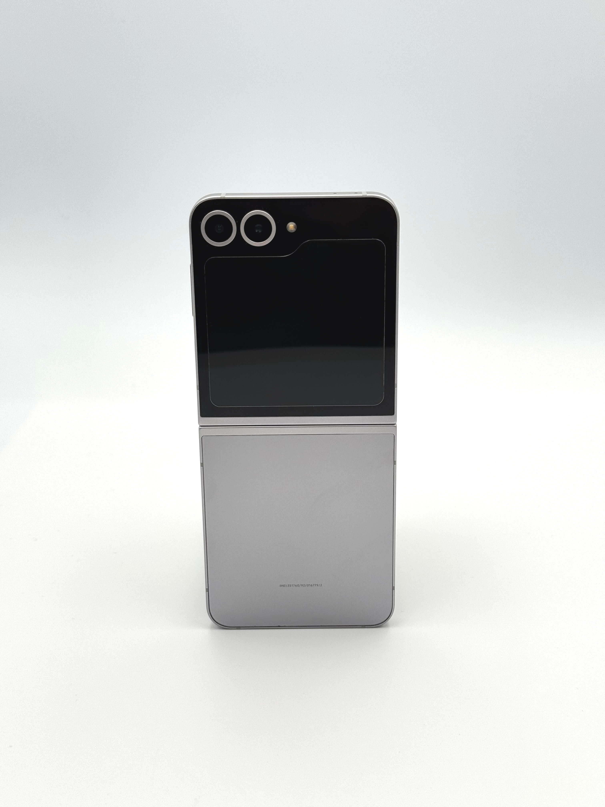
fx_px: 1119
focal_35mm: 48
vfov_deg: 39.7
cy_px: 404
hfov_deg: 30.3
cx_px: 302
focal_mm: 6.76
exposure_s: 1/334
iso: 64
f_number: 1.78
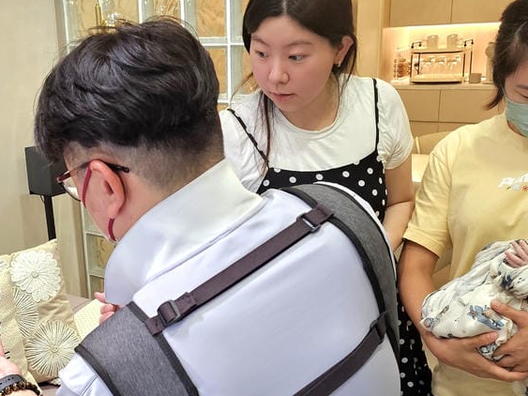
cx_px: 130
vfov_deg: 29.3
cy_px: 292
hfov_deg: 37.9
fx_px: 747
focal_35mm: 49
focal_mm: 6.3
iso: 250
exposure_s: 1/120
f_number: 1.7
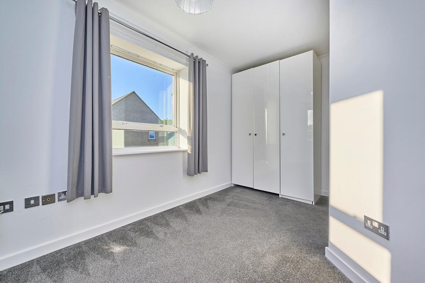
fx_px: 165
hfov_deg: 104.3
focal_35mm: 14
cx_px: 212
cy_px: 142
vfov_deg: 81.2
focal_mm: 14
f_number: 8
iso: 100
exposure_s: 1/200
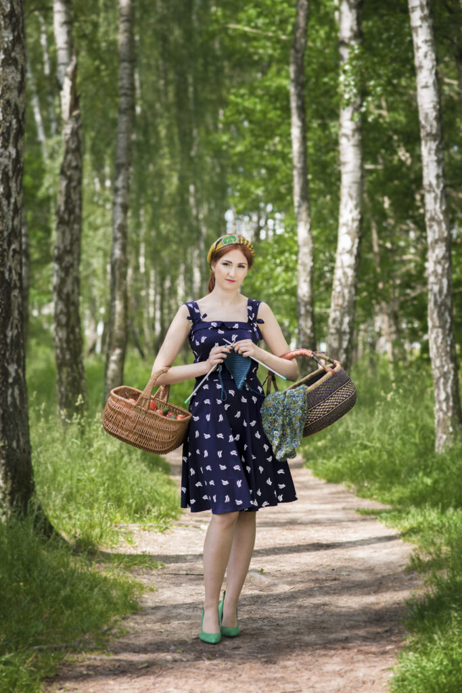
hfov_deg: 16.1
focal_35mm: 85
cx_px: 231
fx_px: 1636
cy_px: 346
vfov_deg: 23.9
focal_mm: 85
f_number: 2.8
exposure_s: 1/1250
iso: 640
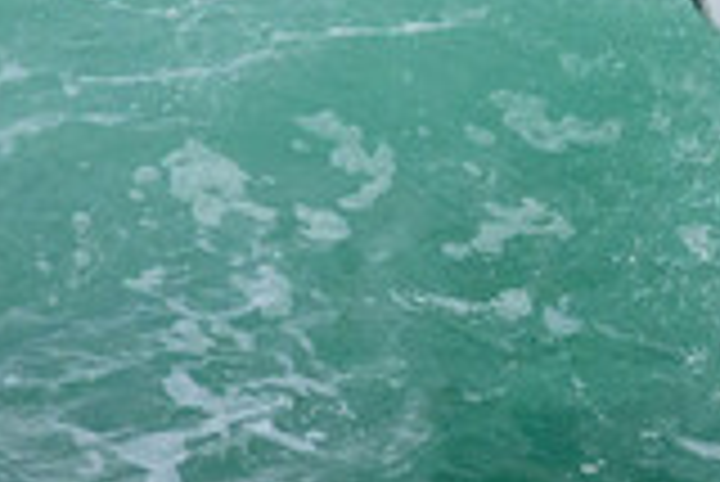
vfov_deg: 0.4
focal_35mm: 3644
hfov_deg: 0.6
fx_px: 72944
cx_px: 850
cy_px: -113
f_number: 11
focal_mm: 800
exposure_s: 1/1600
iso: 3200
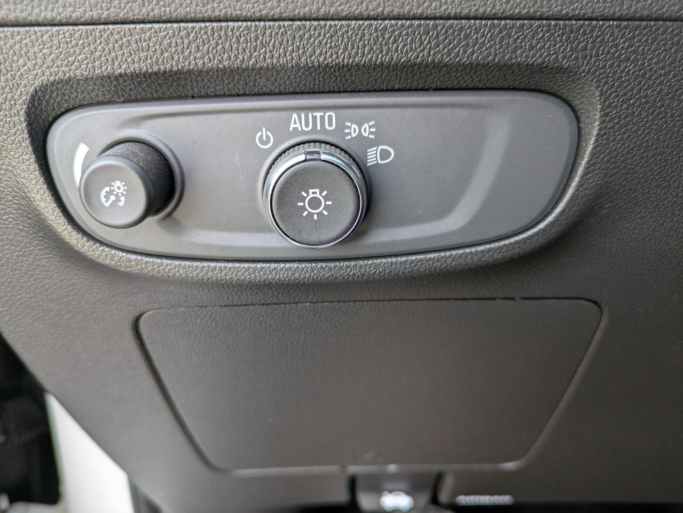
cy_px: 256
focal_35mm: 25
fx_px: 493
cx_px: 342
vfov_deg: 54.9
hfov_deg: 69.4
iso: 101
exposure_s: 1/120
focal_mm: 5.43
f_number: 1.89
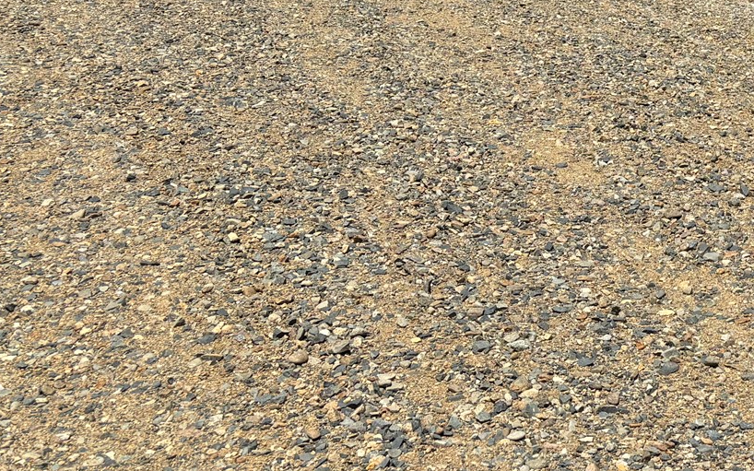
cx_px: 828
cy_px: -123
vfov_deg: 17.8
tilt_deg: +1.9
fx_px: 1418
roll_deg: -0.7
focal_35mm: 69
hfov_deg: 27.3
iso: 50
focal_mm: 5.96
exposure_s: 1/3937
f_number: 1.6
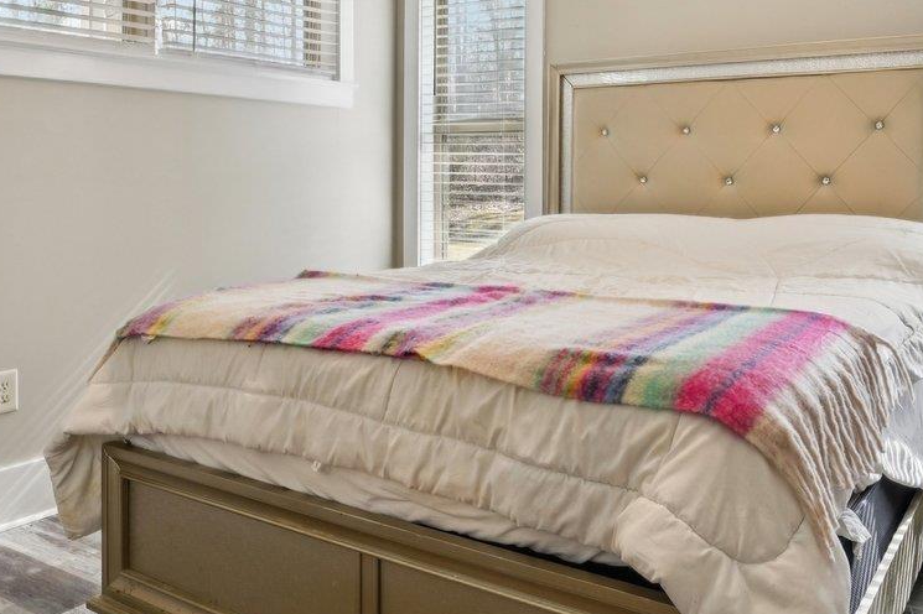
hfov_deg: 57.2
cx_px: 499
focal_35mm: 33
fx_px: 846
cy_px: 170
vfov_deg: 39.1
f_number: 8
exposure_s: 1/40
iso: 400
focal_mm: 12
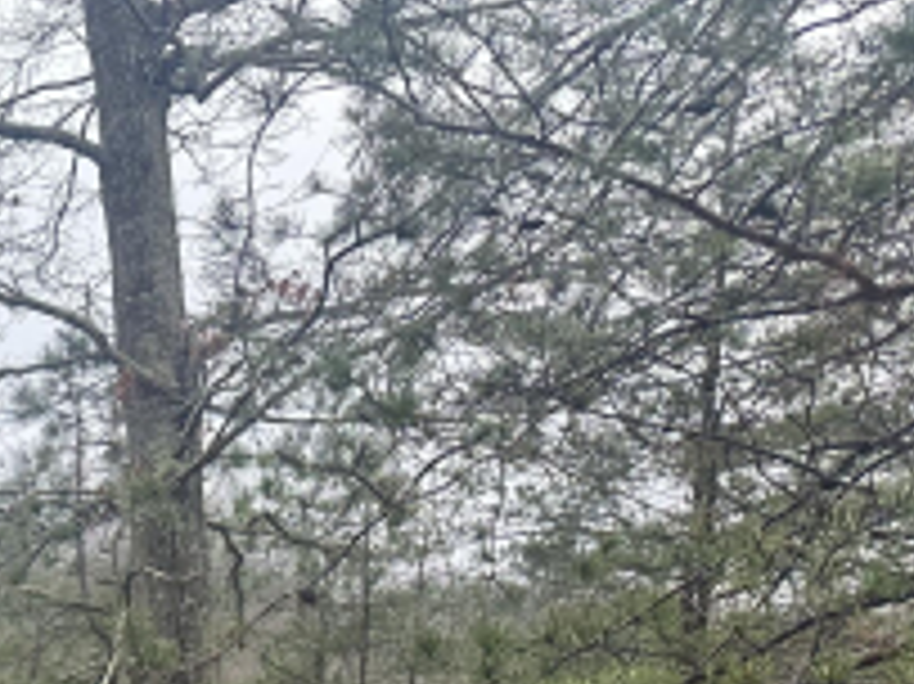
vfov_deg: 16.6
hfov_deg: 20.1
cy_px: 1080
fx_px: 2085
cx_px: -583
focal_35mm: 79
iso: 80
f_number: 1.78
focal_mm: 6.86
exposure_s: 1/442
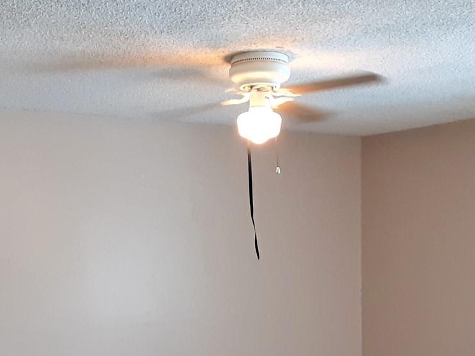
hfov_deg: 33.2
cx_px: 231
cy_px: 267
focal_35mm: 58
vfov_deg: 25.0
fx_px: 796
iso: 160
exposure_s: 1/60
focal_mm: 2.91
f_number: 1.9
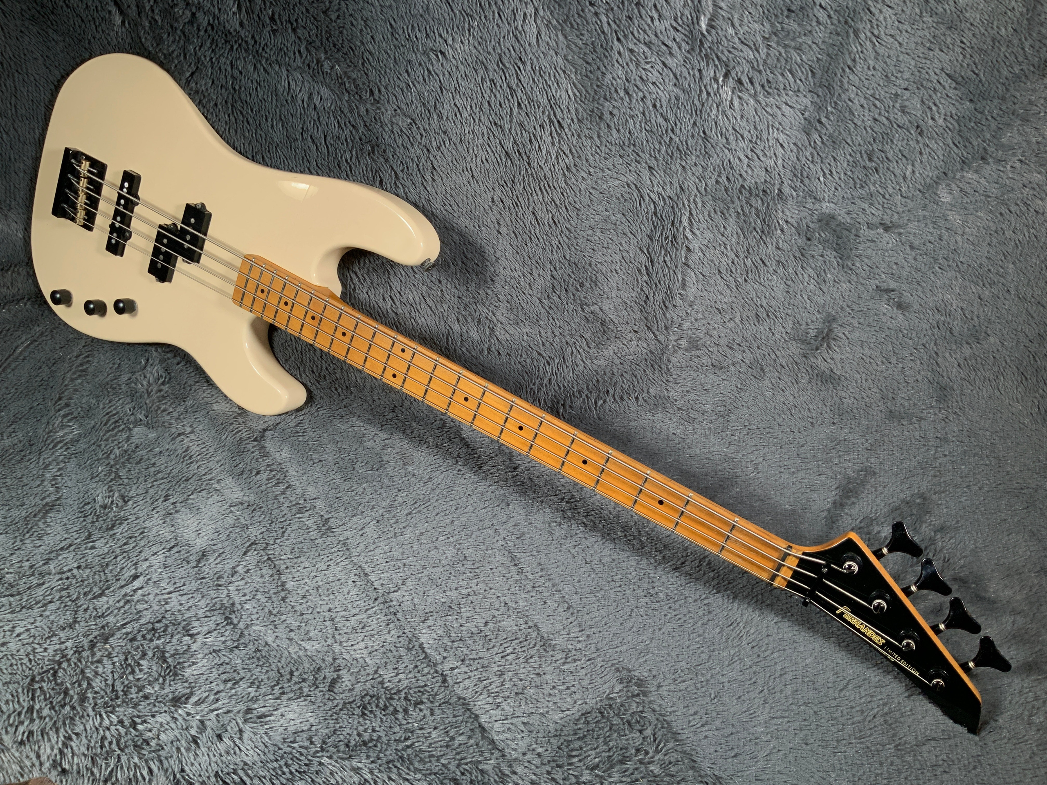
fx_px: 877
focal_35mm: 29
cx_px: 524
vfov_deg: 48.2
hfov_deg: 61.7
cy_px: 392
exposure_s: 1/104
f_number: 1.8
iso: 25
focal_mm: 3
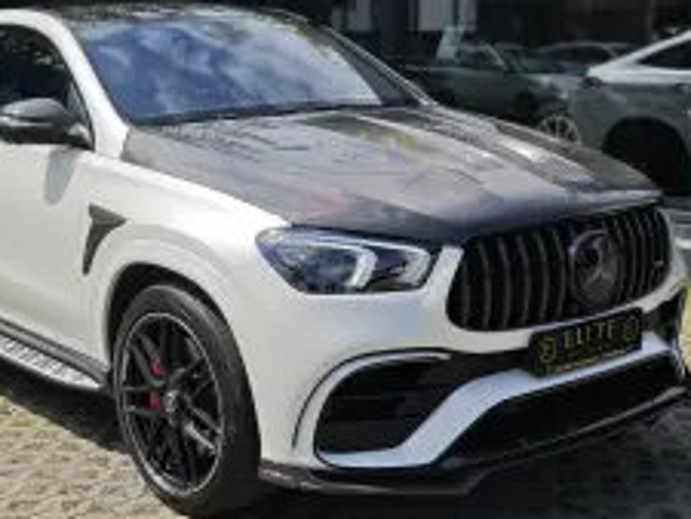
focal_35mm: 56
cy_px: 283
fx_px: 1118
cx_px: 270
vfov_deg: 26.1
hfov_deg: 34.2
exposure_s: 1/5374
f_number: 1.4
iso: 50
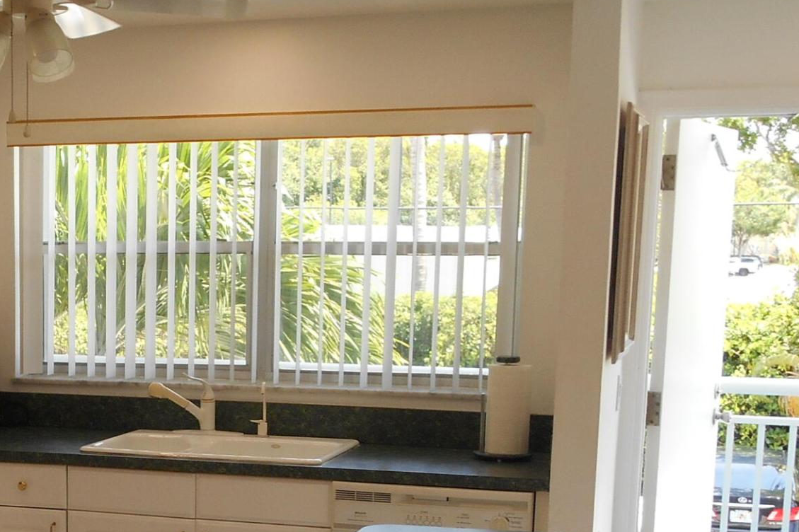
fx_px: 1531
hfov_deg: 28.0
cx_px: 56
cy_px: 522
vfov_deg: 19.2
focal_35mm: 69
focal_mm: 4.7
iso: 80
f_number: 3.4
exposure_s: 1/80
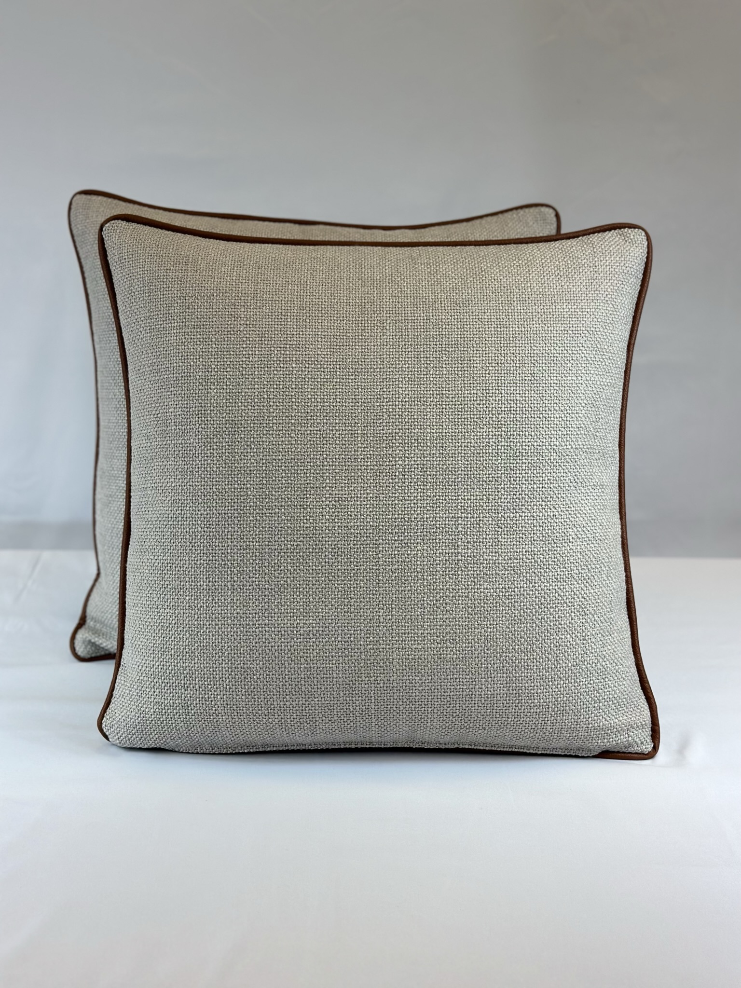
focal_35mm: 48
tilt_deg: -16.1
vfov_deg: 39.7
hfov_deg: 30.3
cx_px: 370
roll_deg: -0.9
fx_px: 1370
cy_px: 494
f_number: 1.78
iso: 64
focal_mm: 6.86
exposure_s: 1/143
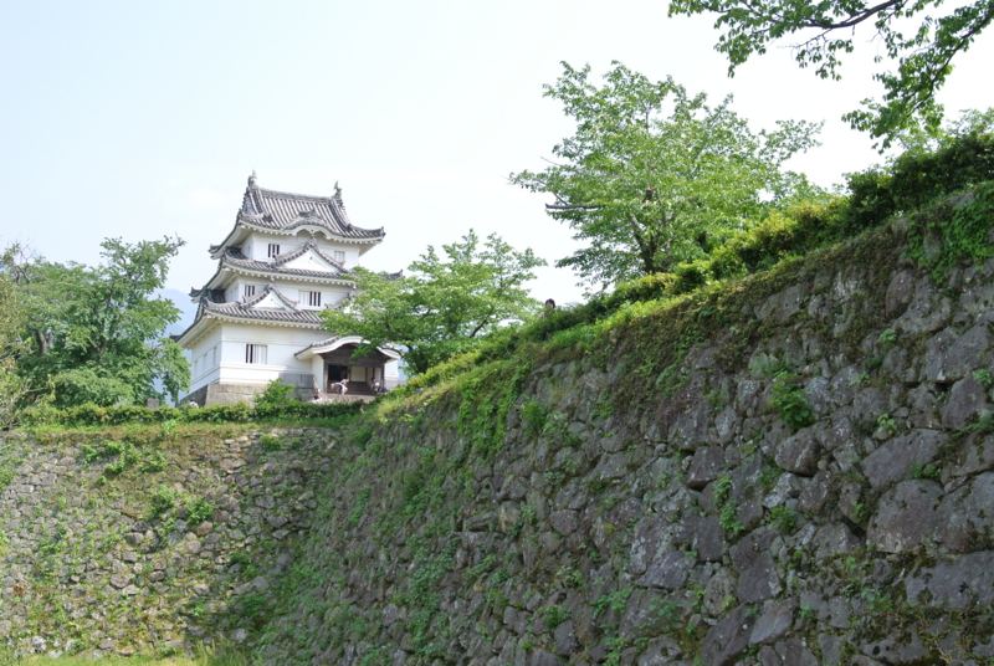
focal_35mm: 36
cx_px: 497
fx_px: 995
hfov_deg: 53.1
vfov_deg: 37.0
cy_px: 333
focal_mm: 13.5
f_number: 6.3
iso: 110
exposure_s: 1/200
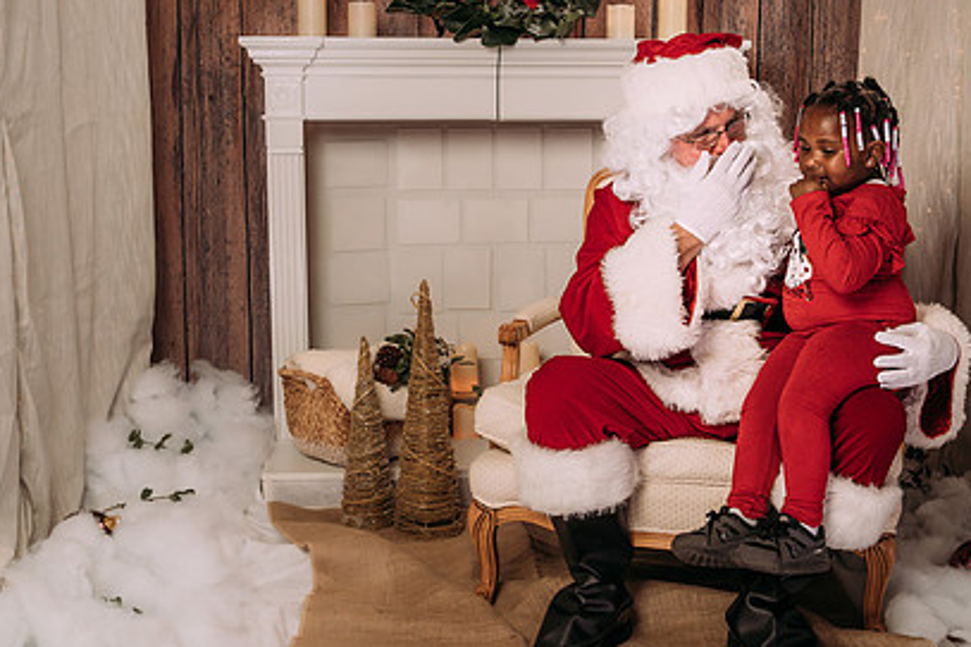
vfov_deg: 25.5
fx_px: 1429
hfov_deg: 37.4
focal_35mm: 53
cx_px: 564
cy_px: 294
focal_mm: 35
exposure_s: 1/100
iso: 100
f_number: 5
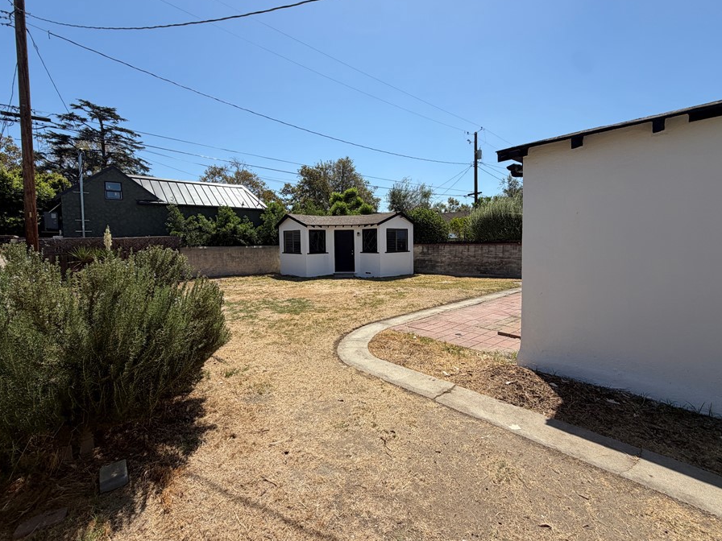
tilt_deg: -0.4
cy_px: 259
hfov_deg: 94.5
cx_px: 355
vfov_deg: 78.1
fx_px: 334
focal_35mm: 16
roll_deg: -1.0
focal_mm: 2.22
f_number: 2.2
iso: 20
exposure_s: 1/864
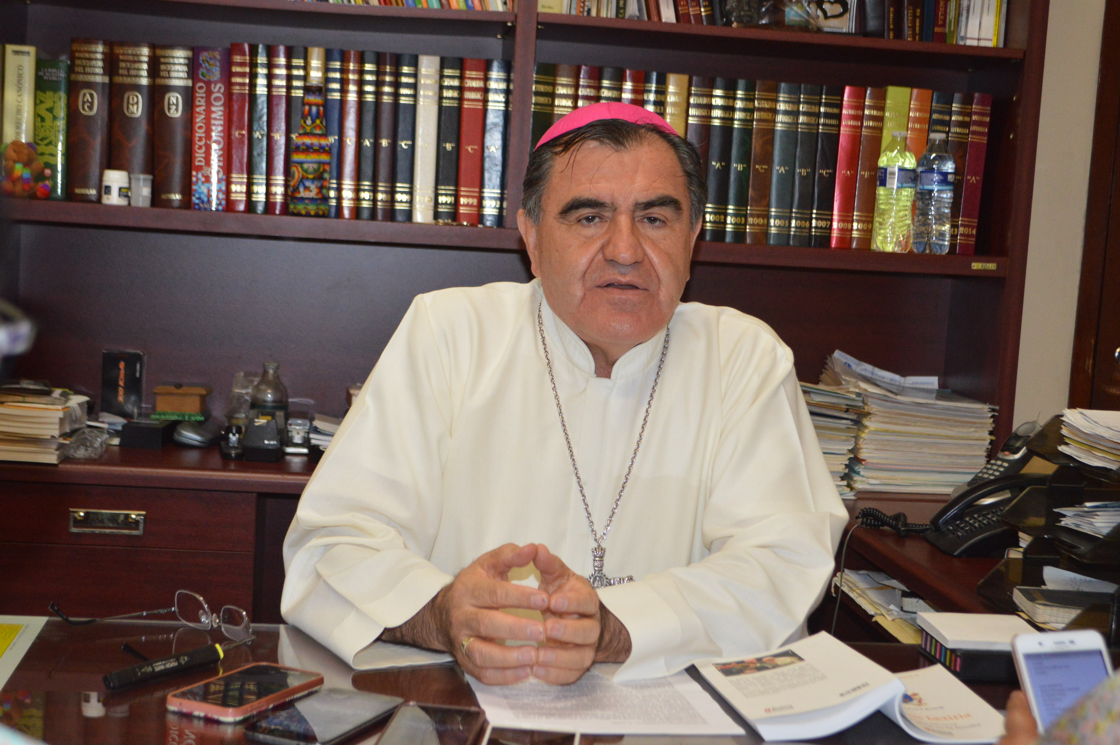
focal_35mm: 57
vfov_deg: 23.7
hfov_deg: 35.1
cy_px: 372
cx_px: 560
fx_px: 1772
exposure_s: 1/60
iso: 1600
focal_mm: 38
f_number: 5
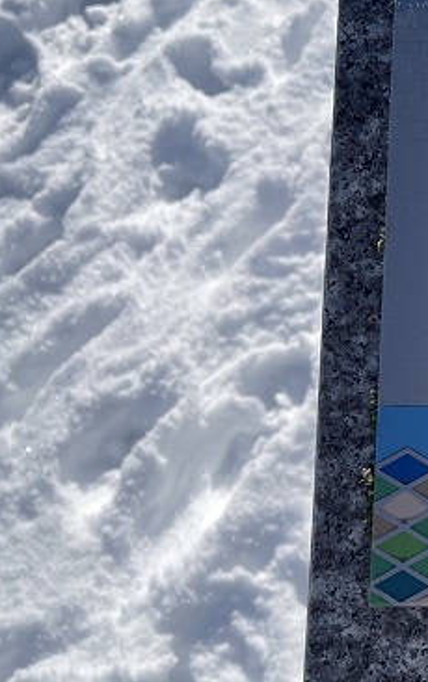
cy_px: 307
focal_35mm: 54
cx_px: 666
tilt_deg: -53.2
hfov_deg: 20.2
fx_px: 1006
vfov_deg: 37.5
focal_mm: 5.1
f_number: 1.6
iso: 32
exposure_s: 1/5618
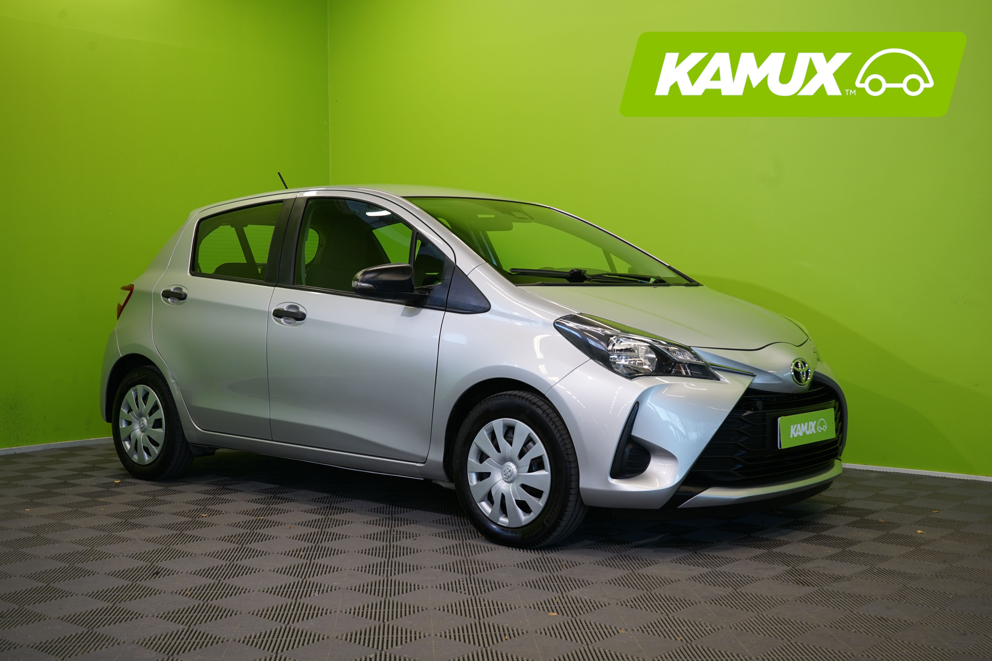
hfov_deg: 46.4
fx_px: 1157
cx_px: 496
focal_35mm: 42
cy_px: 330
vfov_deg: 31.9
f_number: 7.1
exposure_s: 1/30
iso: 400
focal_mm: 42
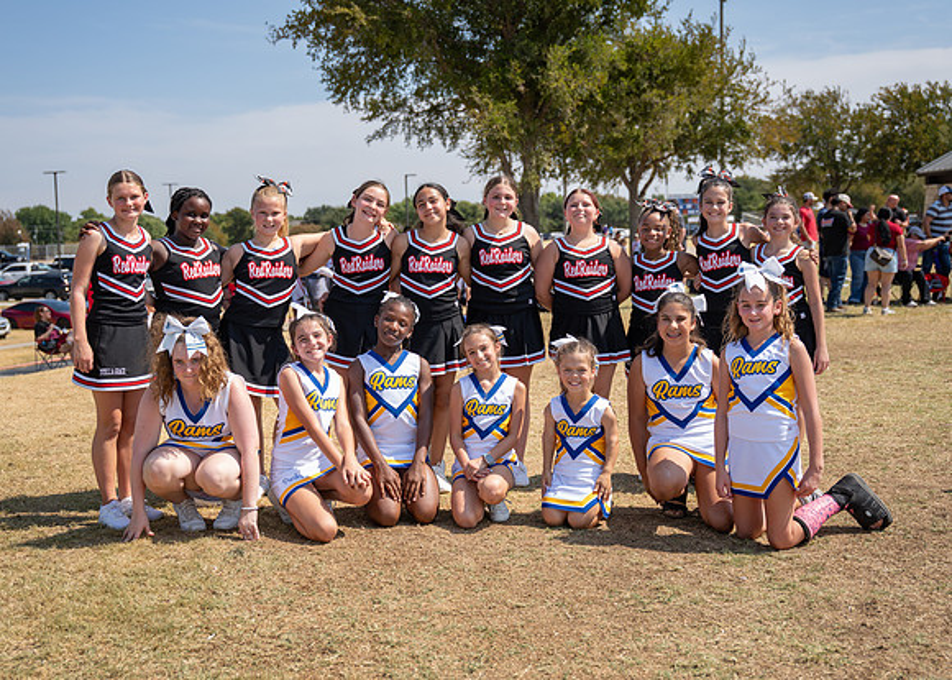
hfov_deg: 44.1
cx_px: 469
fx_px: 1176
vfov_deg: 32.2
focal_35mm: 44
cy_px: 302
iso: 80
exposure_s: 1/1600
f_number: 2.8
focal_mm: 36.7
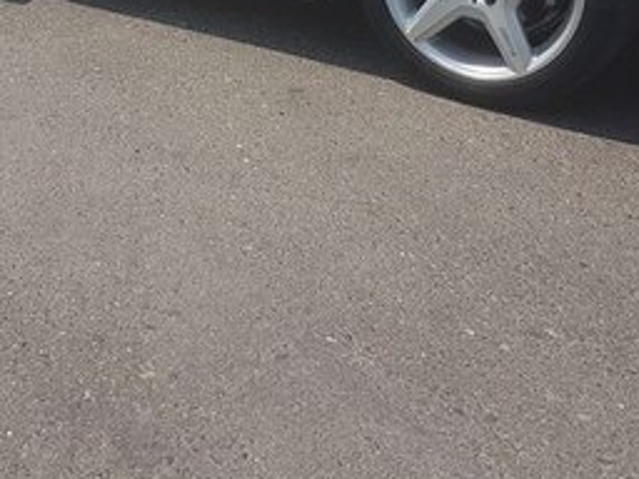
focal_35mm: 67
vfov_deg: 20.2
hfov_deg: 29.0
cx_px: 297
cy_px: -133
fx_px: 1237
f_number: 1.7
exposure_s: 1/2360
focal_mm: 4.2
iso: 40
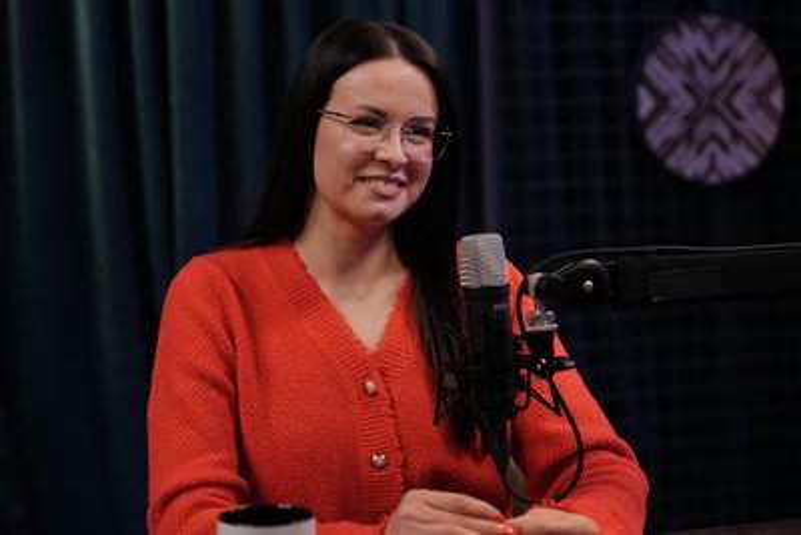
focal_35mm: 70
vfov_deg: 19.5
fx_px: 1558
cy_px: 268
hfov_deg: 28.8
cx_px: 400
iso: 2000
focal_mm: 70
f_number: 2.8
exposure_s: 1/320
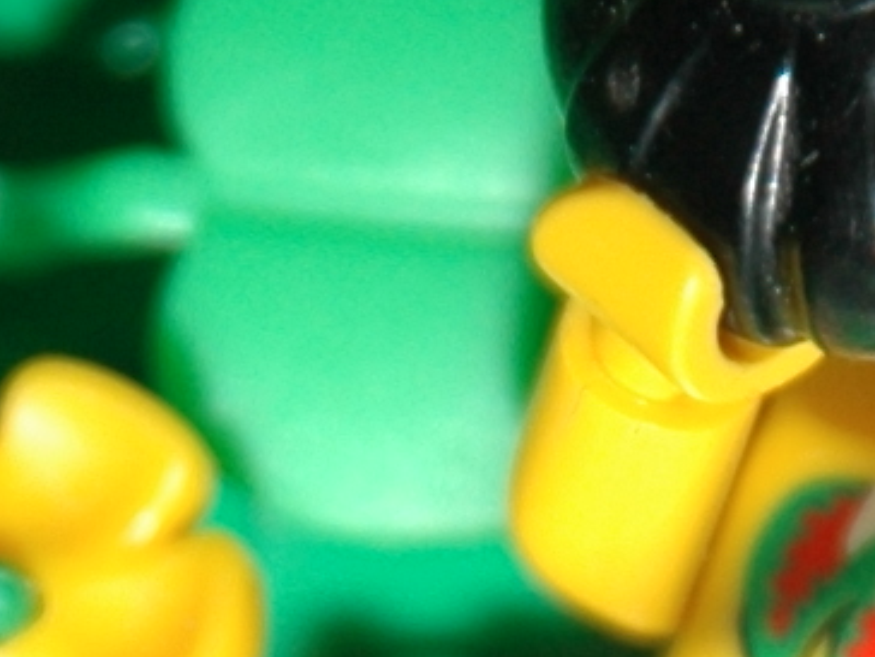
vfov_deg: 1.5
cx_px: 721
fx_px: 25554
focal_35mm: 1011
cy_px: -149
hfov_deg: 2.0
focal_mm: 85
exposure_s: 1/60
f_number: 5.3
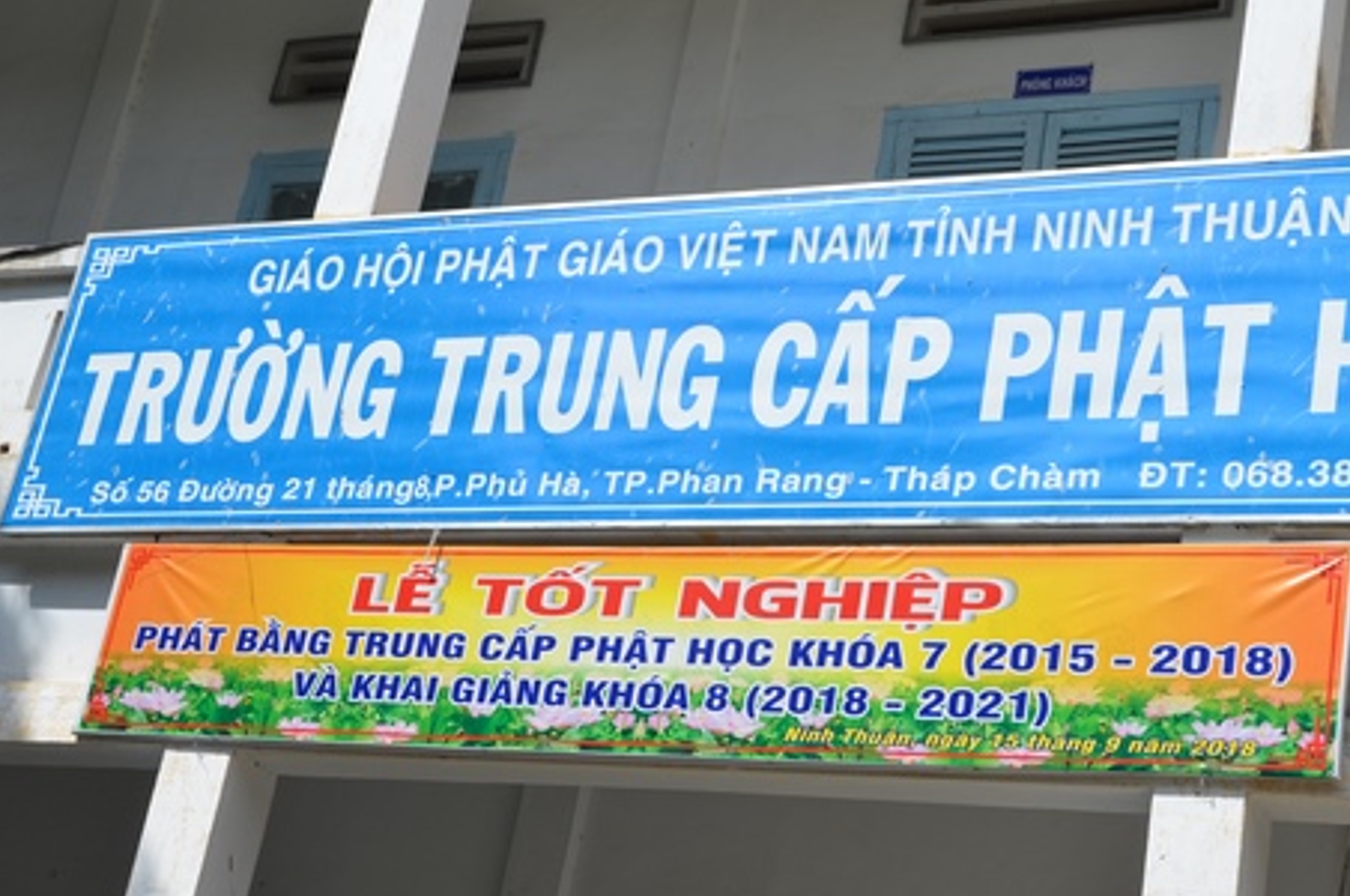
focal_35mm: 69
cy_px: 423
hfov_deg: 29.2
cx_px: 809
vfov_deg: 19.7
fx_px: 2584
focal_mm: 32
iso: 250
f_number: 11
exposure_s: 1/500
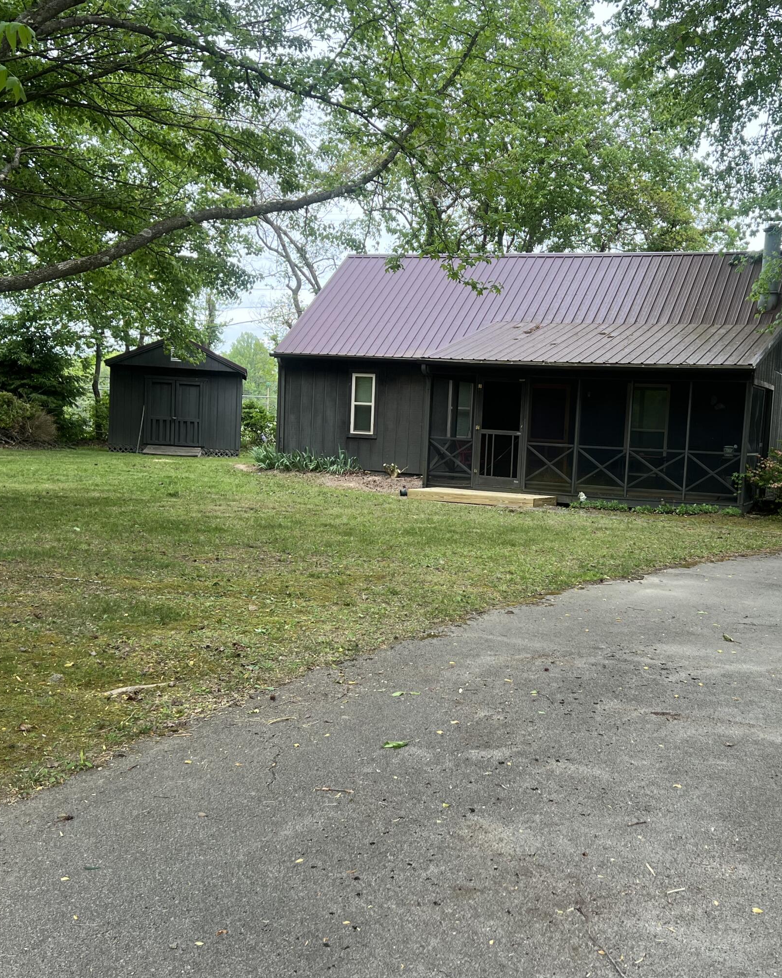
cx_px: 477
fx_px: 1099
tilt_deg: -5.0
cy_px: 510
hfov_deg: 39.0
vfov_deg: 47.9
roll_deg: -2.5
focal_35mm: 38
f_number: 1.5
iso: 50
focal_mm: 5.7
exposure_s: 1/490
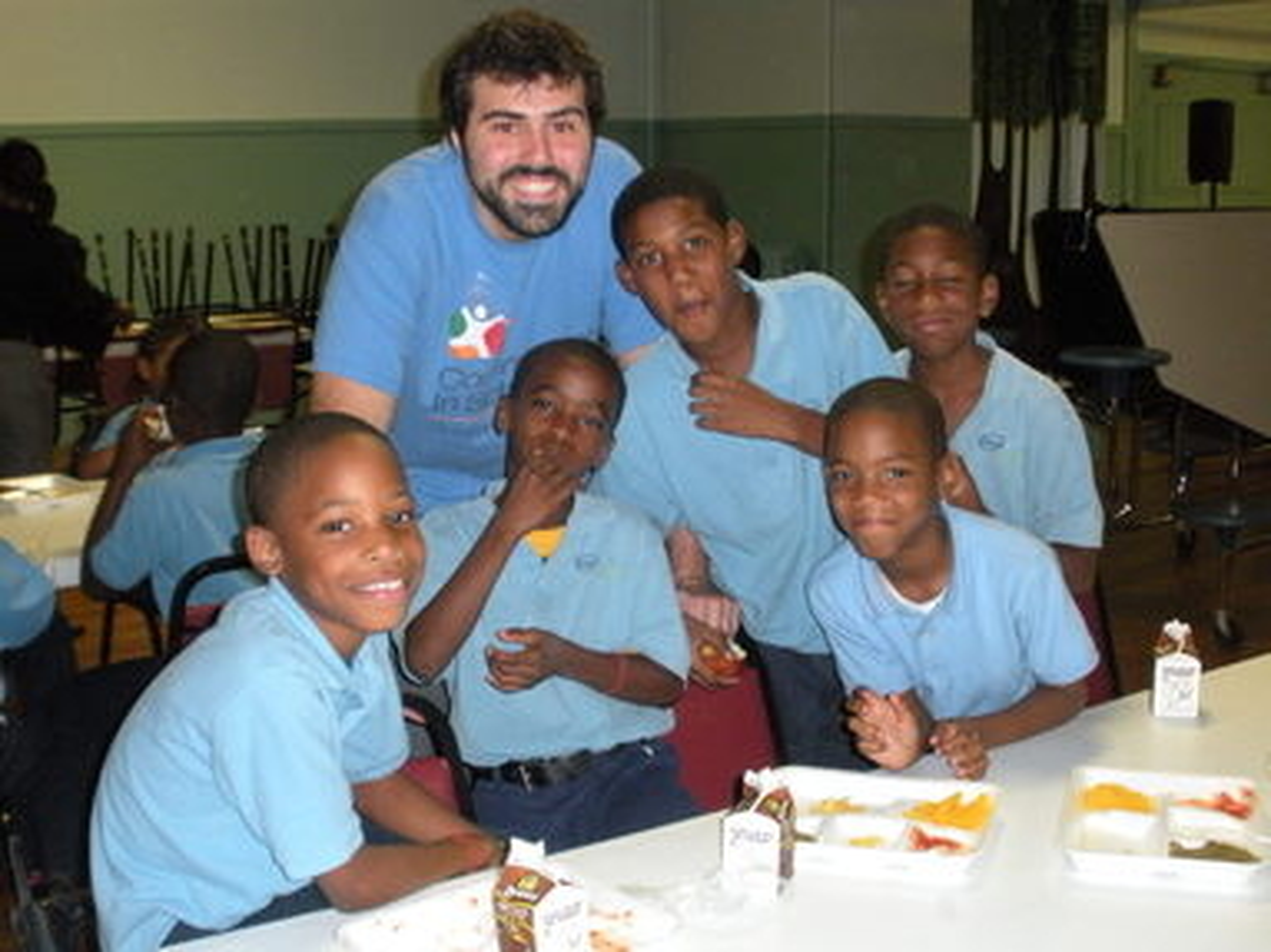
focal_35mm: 44
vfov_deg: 32.9
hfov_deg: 43.0
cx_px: 636
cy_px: 476
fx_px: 1615
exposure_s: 1/60
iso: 448
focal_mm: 7.7
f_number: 4
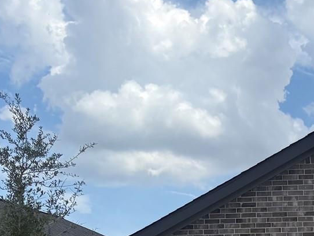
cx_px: 515
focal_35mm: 98
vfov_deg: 13.7
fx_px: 890
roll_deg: +0.4
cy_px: 404
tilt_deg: -0.4
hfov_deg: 17.3
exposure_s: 1/4608
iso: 50
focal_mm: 5.96
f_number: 1.6
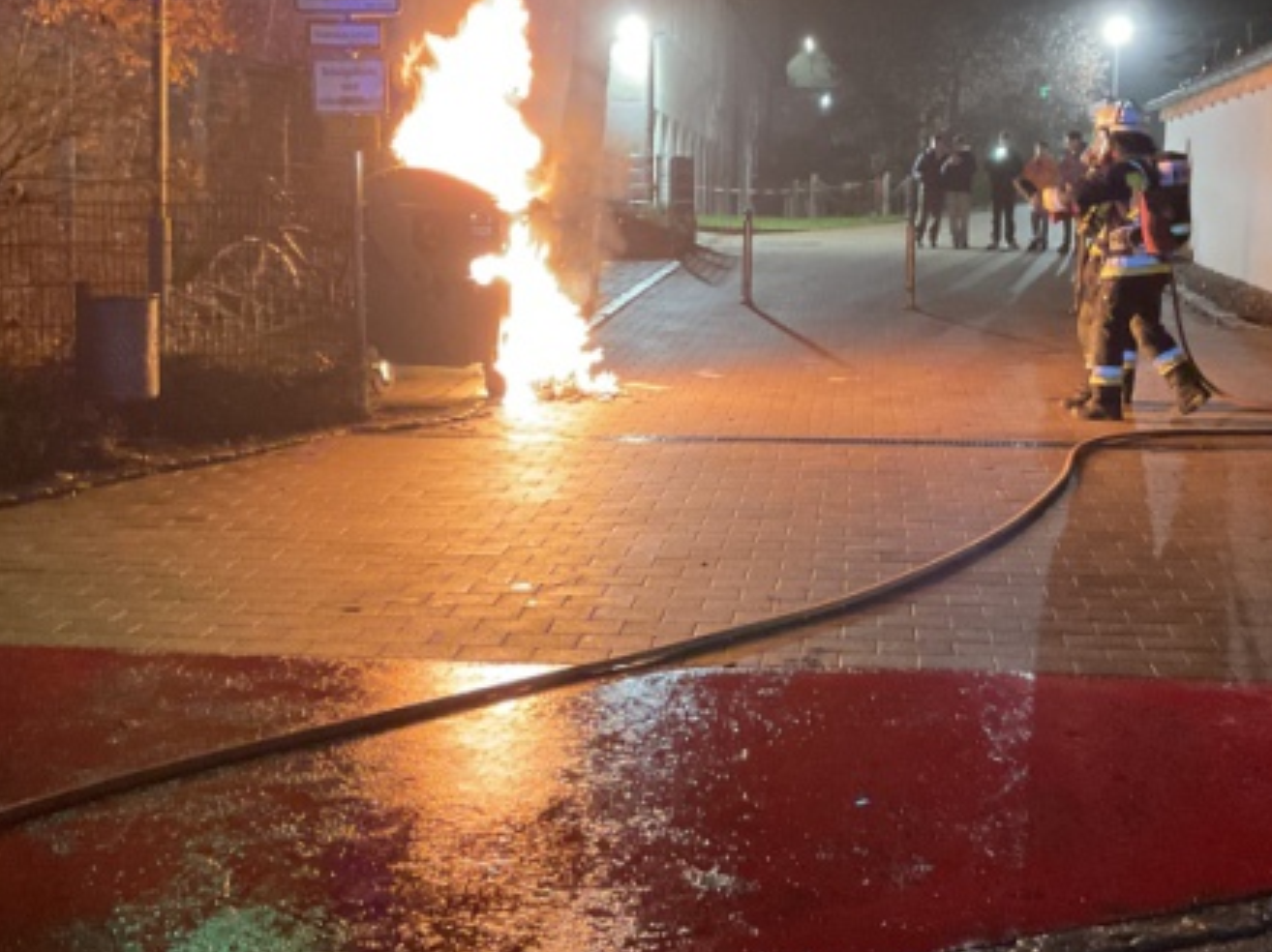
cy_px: 418
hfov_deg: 36.1
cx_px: 758
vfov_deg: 27.5
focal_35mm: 53
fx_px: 1946
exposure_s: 1/30
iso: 320
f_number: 1.8
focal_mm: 3
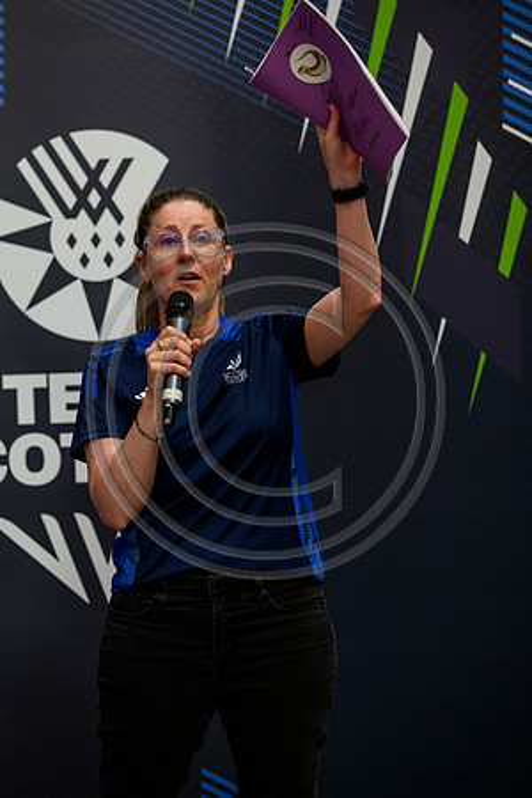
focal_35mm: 125
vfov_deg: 16.4
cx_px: 266
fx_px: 2771
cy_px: 399
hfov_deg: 11.0
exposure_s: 1/400
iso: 4000
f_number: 3.5
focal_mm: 125
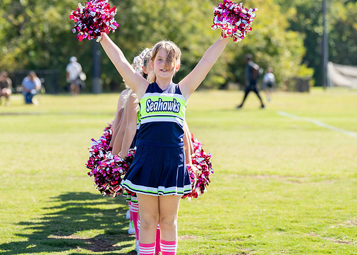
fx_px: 1672
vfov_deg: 8.7
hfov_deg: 12.2
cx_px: 154
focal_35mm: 165
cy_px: 91
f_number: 2.8
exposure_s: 1/2000
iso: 200
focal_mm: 101
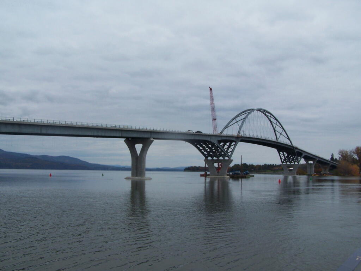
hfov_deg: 49.0
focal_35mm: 38
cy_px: 136
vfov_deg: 37.7
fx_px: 396
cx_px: 180
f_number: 4
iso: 80
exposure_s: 1/640
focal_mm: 6.3
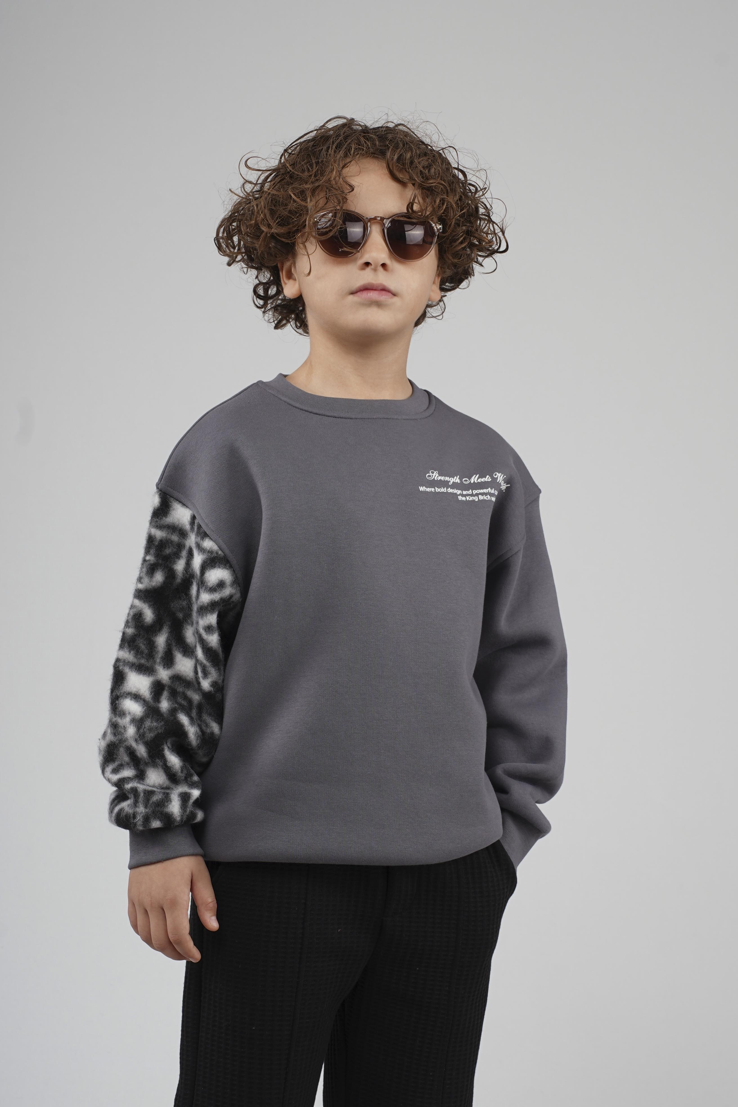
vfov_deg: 19.5
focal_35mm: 105
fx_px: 3228
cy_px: 554
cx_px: 369
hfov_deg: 13.0
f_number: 5.6
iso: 80
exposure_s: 1/160
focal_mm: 70
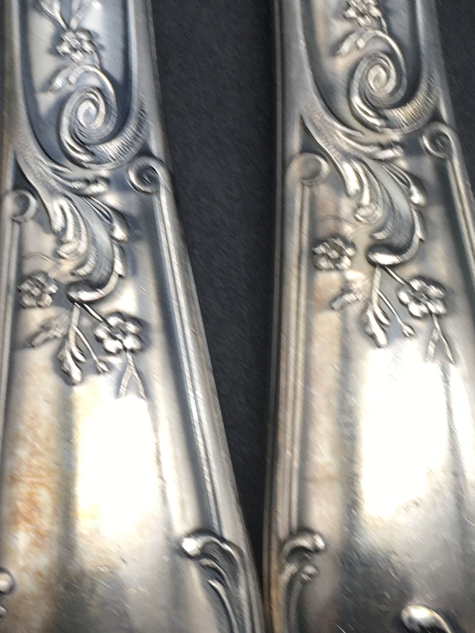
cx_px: 30
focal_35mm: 66
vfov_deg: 29.3
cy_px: 250
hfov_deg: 21.7
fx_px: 1208
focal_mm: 4.15
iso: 25
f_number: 2.2
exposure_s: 1/134
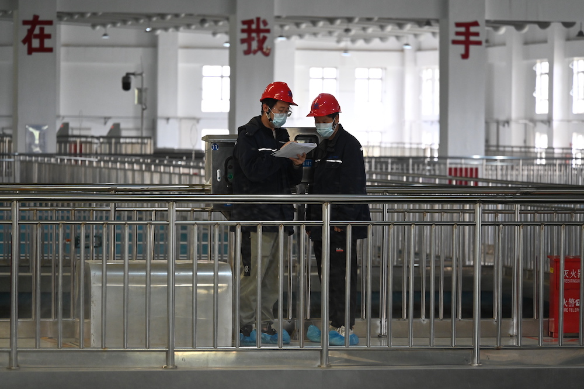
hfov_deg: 10.3
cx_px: 292
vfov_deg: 6.9
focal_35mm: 200
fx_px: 3242
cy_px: 194
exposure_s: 1/125
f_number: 6.3
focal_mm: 200
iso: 3600
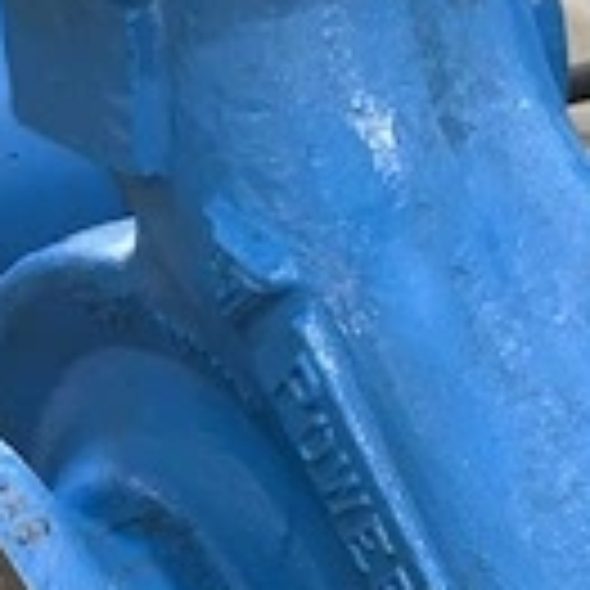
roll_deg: +0.2
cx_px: 414
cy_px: 604
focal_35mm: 112
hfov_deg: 15.5
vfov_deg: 15.3
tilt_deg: -29.0
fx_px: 2160
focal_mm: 4.25
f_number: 1.8
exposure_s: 1/17
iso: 50
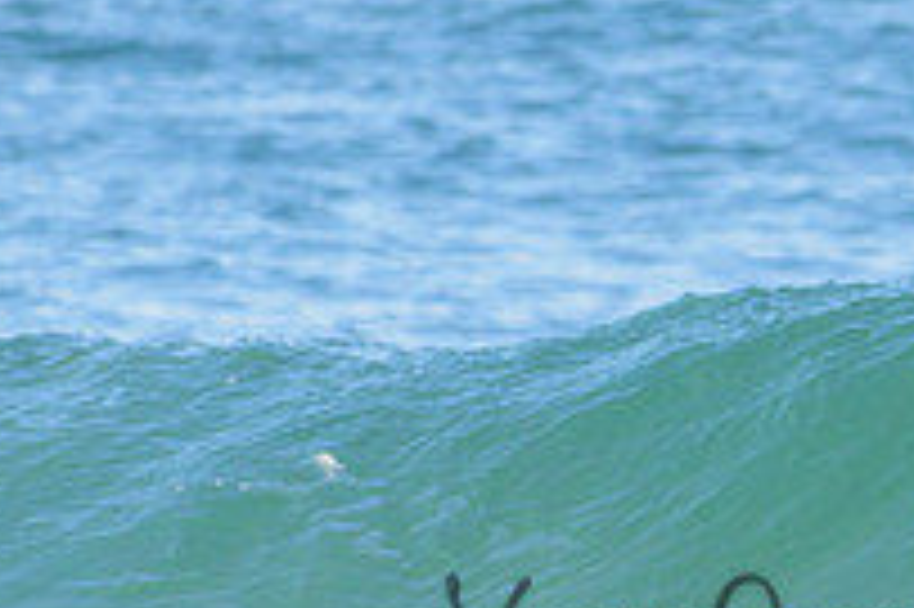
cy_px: 455
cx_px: 1205
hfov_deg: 1.2
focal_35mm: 1754
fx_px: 44495
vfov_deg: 0.8
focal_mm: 500
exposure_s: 1/2000
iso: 280
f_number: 5.6
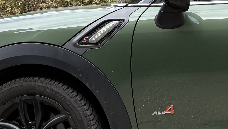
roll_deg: +1.2
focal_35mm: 93
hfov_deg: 21.1
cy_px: 65
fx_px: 562
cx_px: 283
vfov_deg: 13.0
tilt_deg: -5.2
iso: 50
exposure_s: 1/629
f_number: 1.6
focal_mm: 5.96
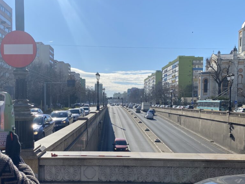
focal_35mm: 35
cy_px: 115
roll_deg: -1.2
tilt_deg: -1.8
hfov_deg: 52.4
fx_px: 248
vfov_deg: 40.4
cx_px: 101
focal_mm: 4.25
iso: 32
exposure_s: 1/4608
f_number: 1.8
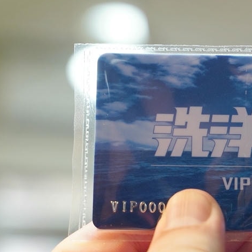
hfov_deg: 16.1
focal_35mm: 107
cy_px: 123
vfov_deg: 16.3
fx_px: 881
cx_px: 223
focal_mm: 49
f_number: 4
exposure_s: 1/60
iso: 800
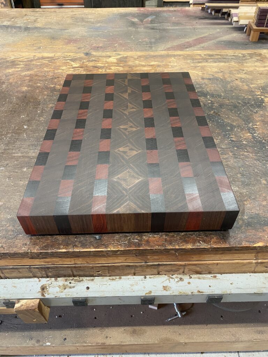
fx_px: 268
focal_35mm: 26
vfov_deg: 67.3
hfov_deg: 53.1
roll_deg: +0.8
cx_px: 134
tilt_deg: -44.4
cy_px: 178
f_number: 1.8
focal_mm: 4.25
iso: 160
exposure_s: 1/60
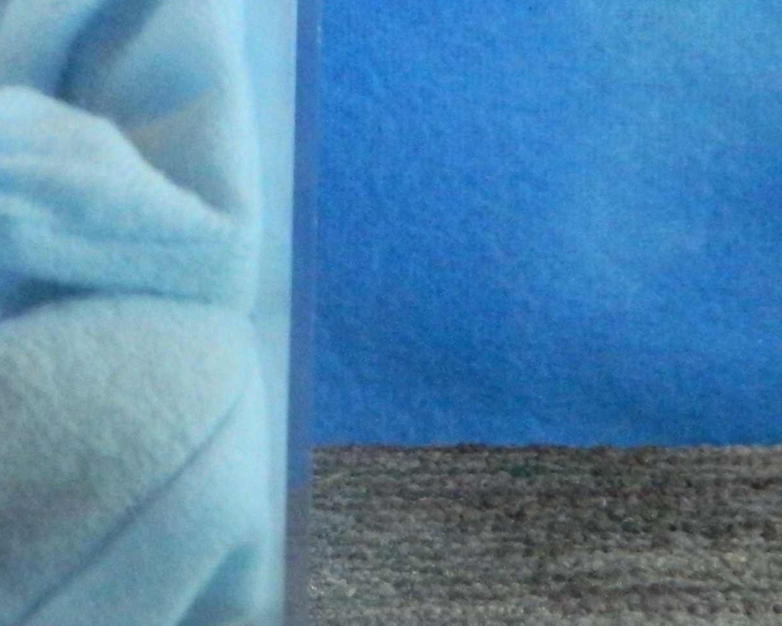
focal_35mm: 143
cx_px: -179
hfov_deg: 13.1
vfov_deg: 10.7
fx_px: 3309
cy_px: -3
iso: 400
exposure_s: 1/40
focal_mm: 7.3
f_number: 3.5
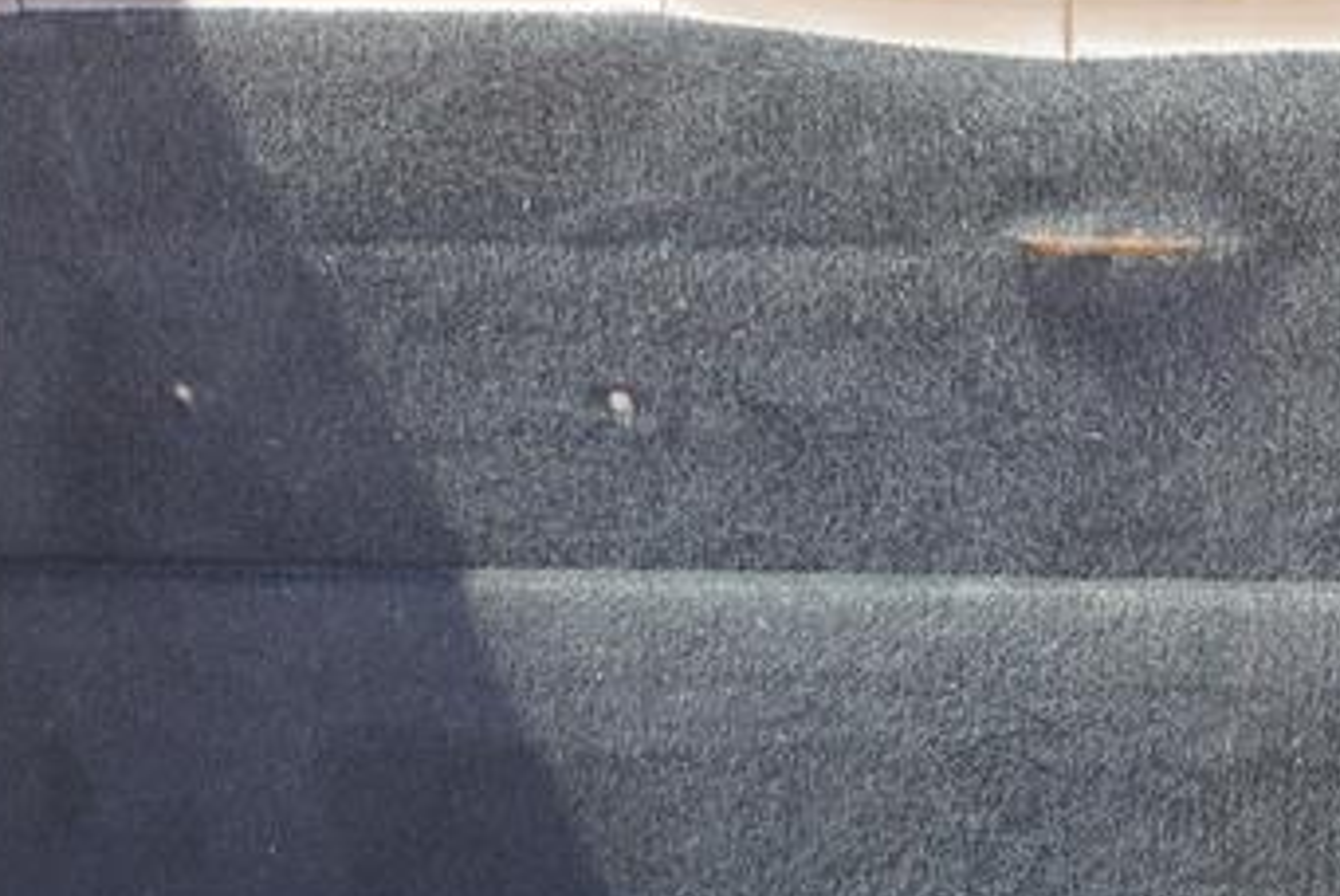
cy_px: 550
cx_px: 1328
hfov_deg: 21.8
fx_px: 3353
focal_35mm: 90
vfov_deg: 15.2
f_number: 4
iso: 125
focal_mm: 16
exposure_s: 1/60
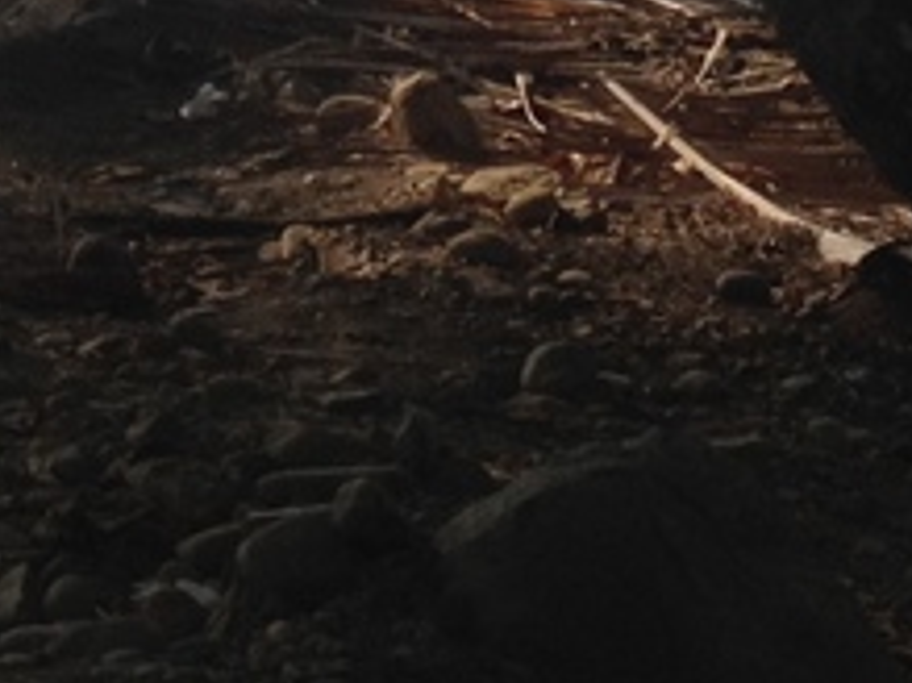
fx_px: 5056
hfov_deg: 10.3
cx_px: 296
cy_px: -904
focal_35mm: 192
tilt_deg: -1.6
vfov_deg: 7.3
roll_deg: +0.5
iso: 50
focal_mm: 4.28
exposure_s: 1/1534
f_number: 2.4
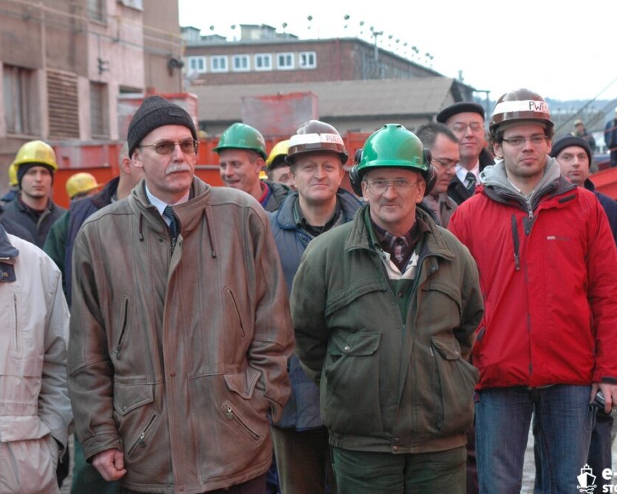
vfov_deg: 13.0
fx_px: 2174
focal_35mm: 119
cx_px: 342
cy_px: 247
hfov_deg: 16.2
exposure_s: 1/125
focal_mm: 70
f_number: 7.1
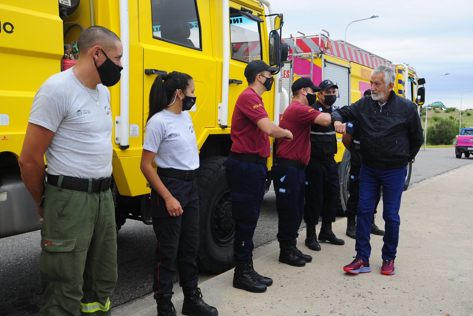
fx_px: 460
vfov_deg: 37.9
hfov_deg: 54.4
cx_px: 236
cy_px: 158
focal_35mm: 35
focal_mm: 35
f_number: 5
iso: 200
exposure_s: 1/160
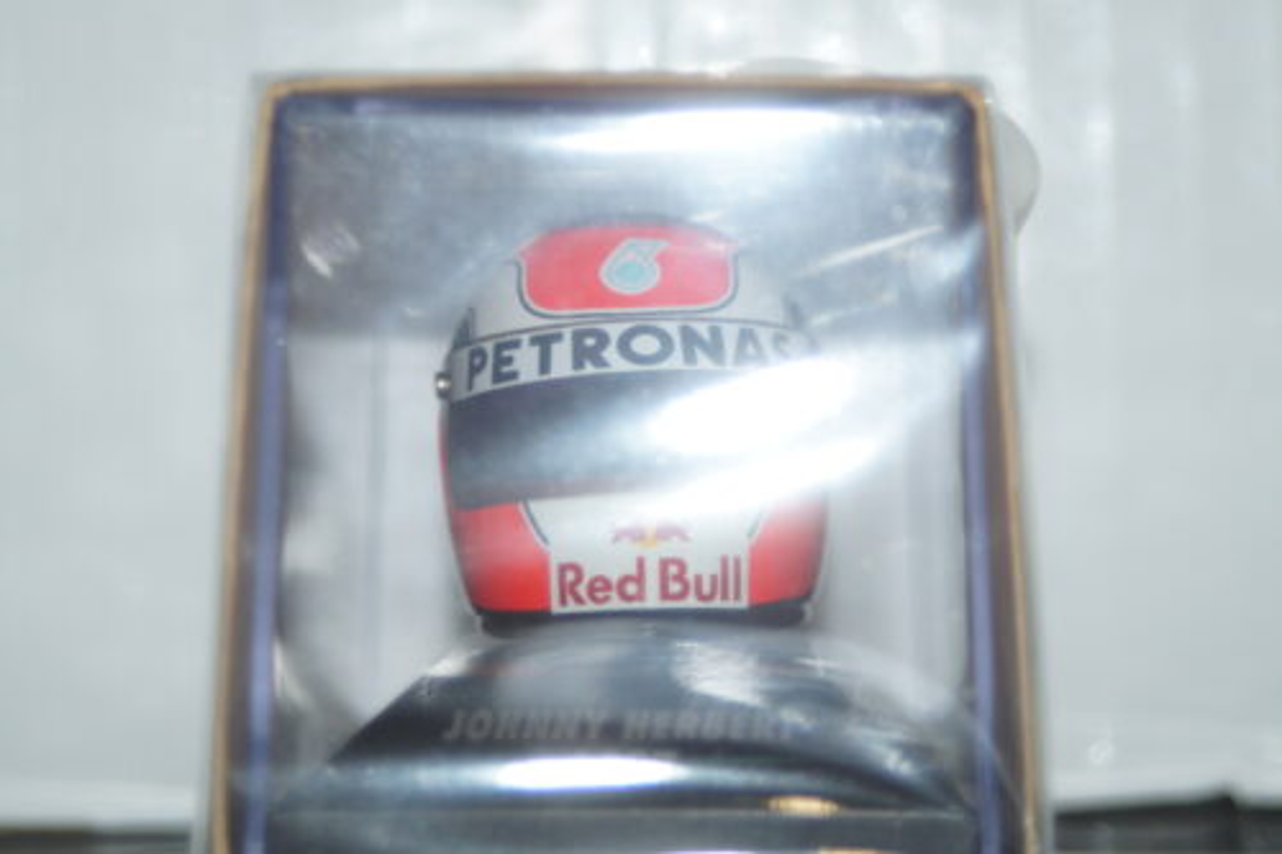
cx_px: 641
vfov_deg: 11.4
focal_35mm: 120
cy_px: 427
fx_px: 4272
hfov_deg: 17.1
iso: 200
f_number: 5.6
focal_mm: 80
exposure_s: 1/60
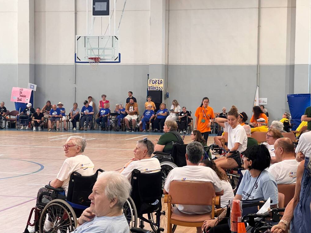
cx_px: 156
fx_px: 701
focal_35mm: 78
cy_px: 117
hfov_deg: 25.0
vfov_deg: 18.9
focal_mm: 9
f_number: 2.8
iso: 200
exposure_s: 1/100
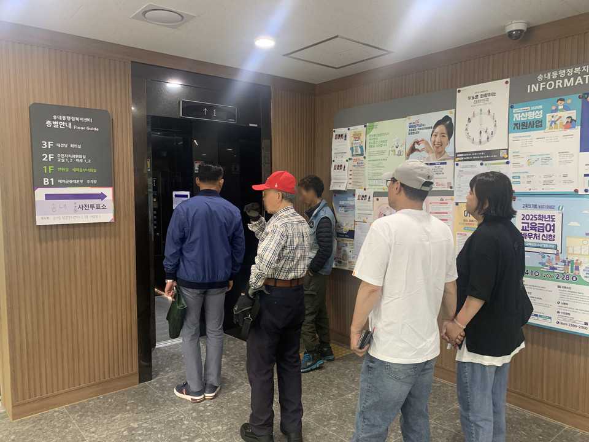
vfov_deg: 53.1
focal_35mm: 26
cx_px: 294
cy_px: 221
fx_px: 442
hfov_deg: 67.3
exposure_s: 1/60
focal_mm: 4.25
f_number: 1.8
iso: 100
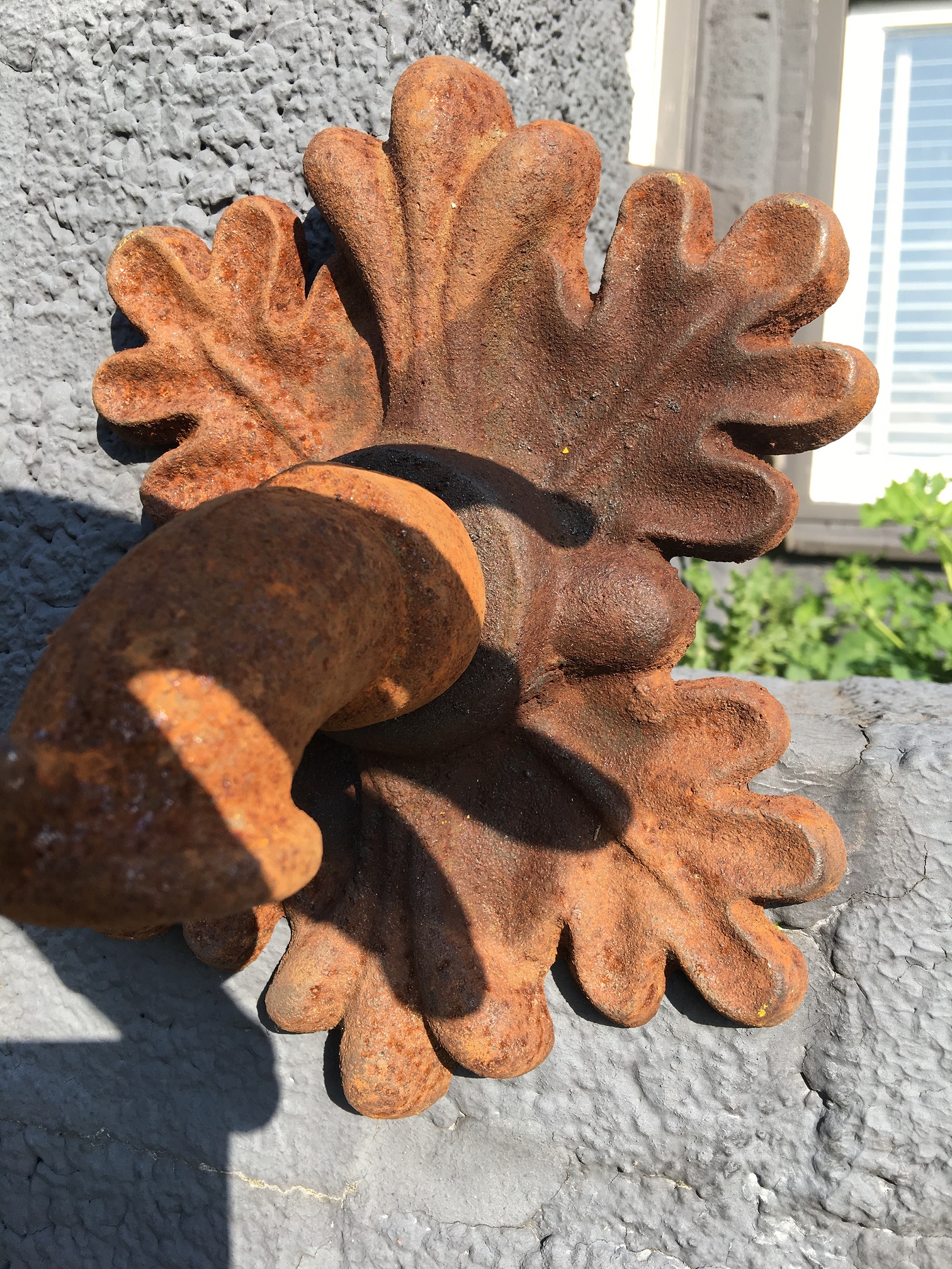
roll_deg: -3.6
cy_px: 634
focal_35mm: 29
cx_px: 476
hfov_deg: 48.2
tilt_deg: +0.6
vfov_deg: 61.7
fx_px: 1063
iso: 25
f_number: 2.2
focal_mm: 4.15
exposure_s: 1/425
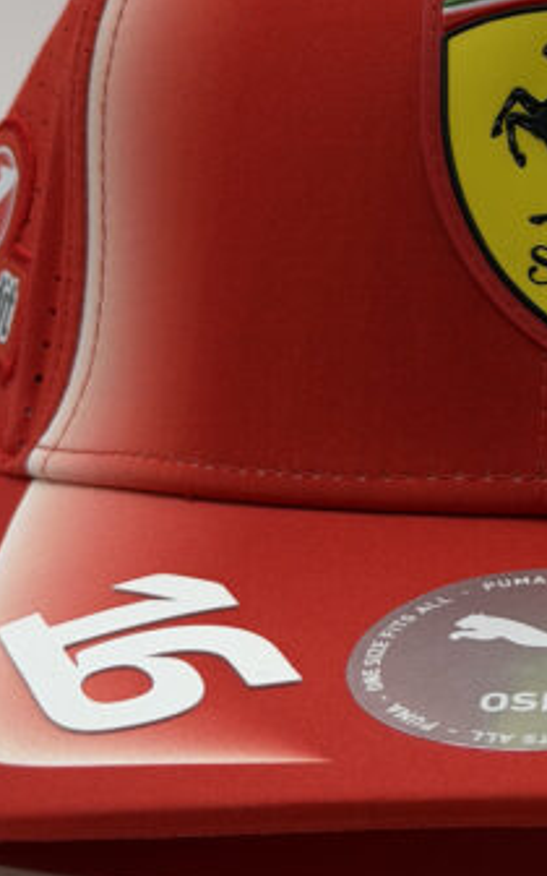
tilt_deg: -7.0
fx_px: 2886
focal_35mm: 121
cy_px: 52
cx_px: 583
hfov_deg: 10.7
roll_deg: -1.1
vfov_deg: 17.0
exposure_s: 1/284
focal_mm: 6.76
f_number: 1.78
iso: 64
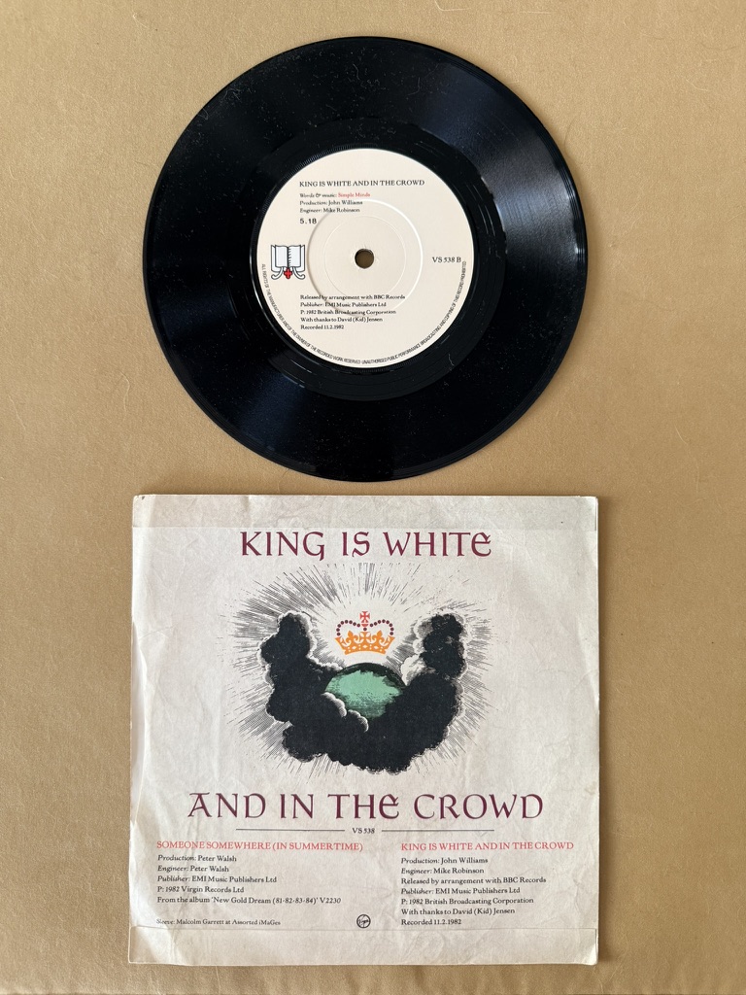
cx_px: 373
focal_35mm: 24
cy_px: 498
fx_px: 690
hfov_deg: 56.8
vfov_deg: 71.6
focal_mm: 6.76
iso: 200
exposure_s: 1/107
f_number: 1.78
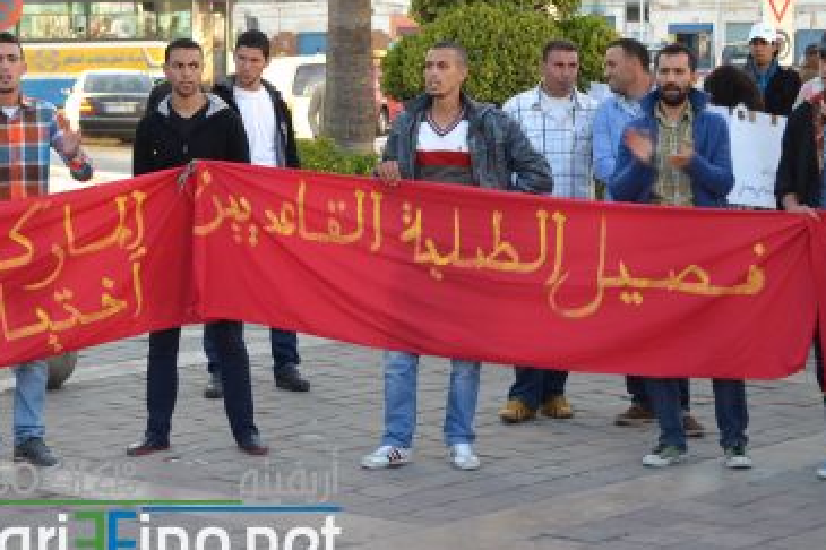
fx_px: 2293
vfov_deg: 13.7
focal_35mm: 100
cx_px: 172
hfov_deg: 20.2
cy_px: 204
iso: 200
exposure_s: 1/125
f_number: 5.6
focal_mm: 38
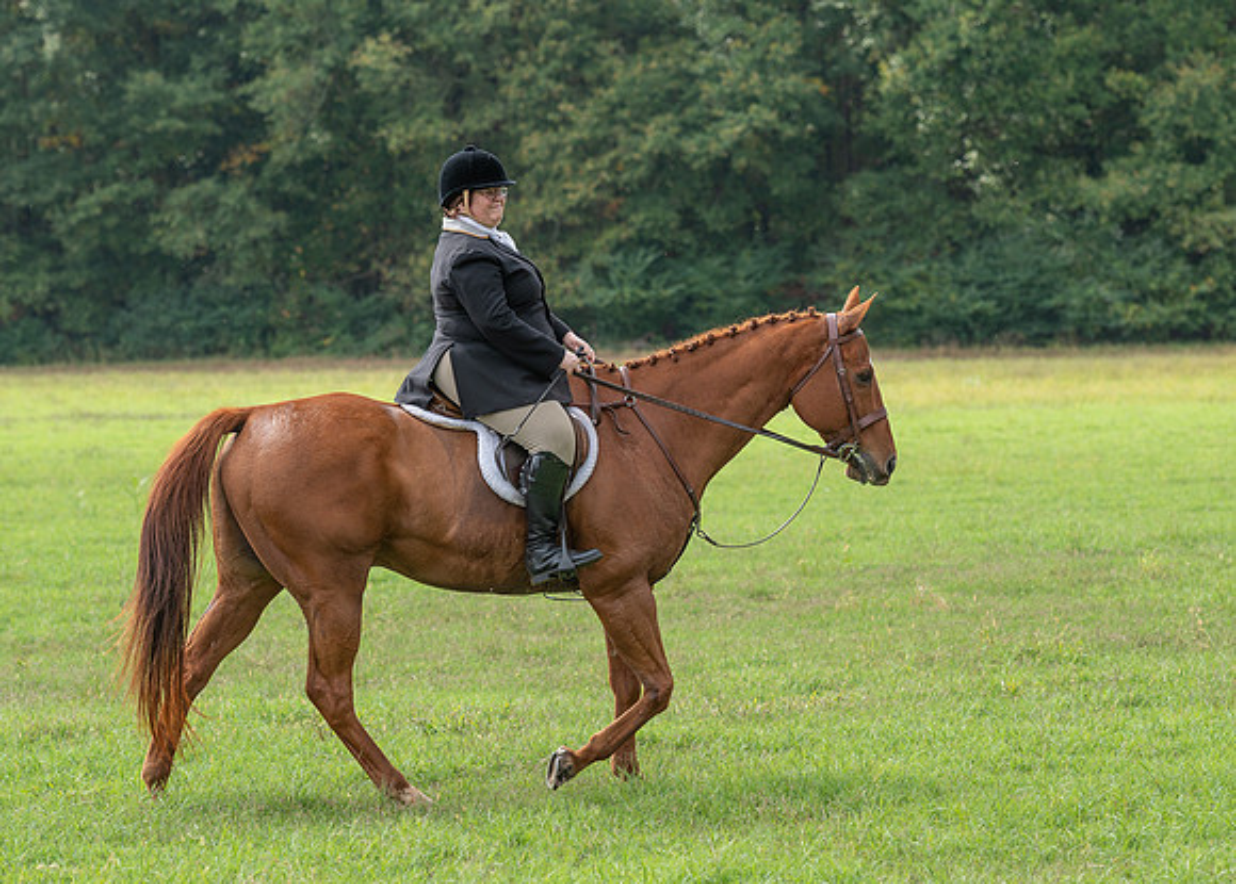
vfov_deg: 9.9
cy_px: 458
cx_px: 672
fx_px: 5095
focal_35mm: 145
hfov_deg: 13.8
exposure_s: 1/500
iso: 100
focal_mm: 116
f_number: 4
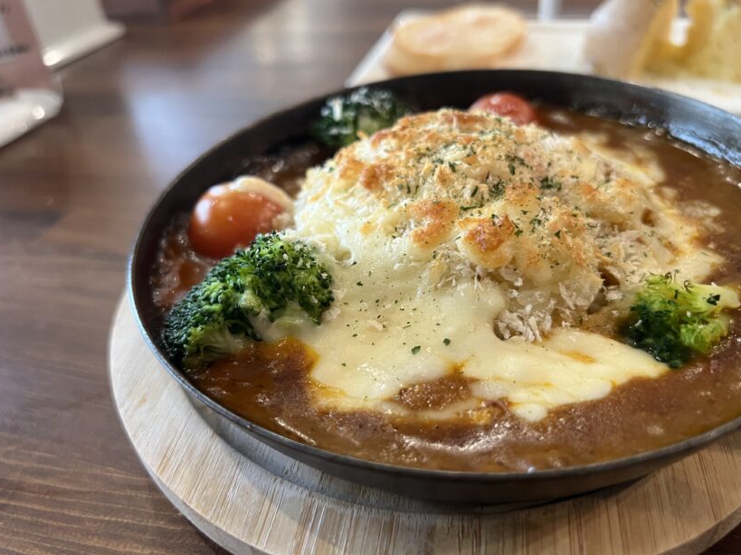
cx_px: 378
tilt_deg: -36.5
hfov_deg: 65.3
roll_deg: +6.4
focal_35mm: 27
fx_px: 578
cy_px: 272
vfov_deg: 51.3
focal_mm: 5.7
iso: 320
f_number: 1.5
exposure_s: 1/60
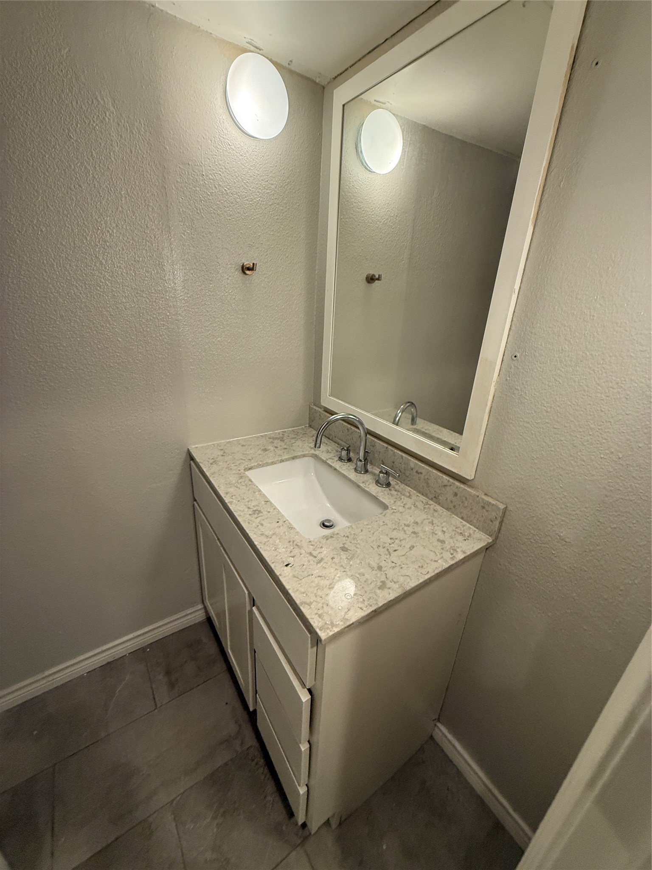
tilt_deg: -20.0
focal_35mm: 14
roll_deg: -5.1
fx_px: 352
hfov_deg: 85.7
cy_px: 435
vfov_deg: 102.1
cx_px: 326
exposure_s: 1/120
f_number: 2.2
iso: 320
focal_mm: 2.22
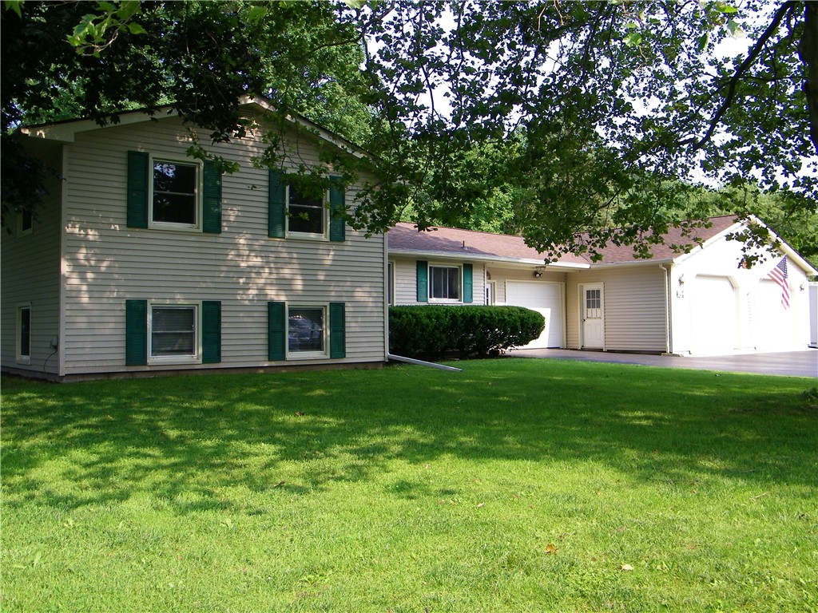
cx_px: 409
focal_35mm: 32
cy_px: 306
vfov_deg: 44.2
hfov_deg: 56.8
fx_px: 756
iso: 80
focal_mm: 5.8
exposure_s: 1/250
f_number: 3.6
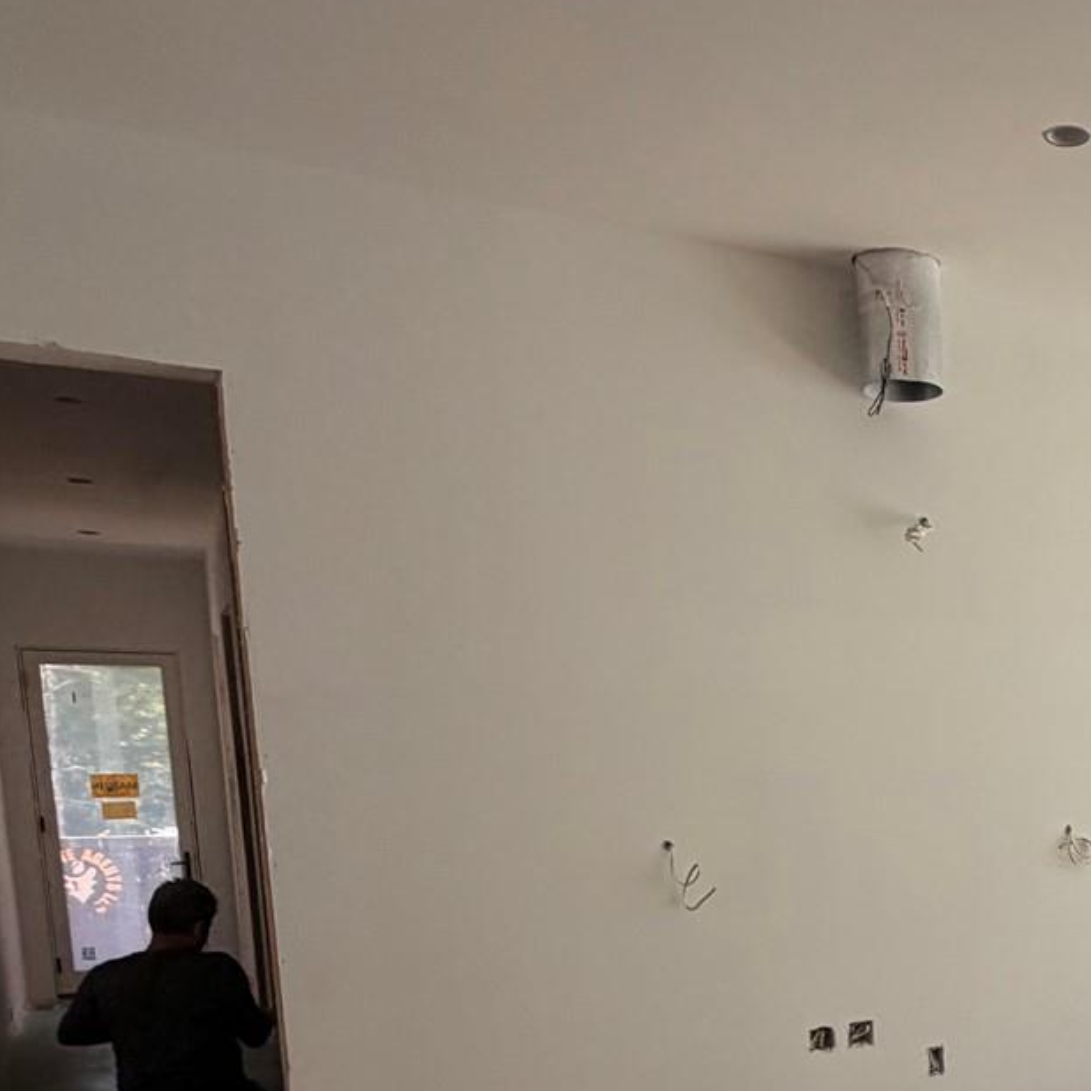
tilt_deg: -8.4
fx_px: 1462
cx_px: 1098
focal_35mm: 41
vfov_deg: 38.0
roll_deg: +0.6
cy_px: 994
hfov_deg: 36.6
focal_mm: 2.22
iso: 40
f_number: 2.2
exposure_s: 1/138
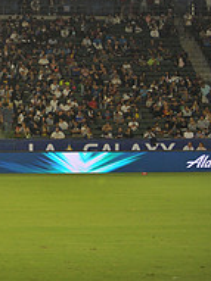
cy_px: 3
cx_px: -165
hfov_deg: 7.1
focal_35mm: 204
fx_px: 1660
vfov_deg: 9.6
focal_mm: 70
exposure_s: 1/1000
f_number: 2.8
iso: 1250
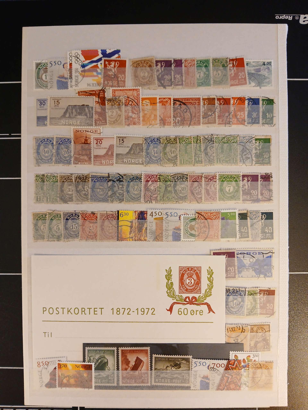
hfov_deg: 53.1
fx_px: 308
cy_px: 205
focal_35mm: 26
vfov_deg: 67.3
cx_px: 154
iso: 160
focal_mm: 3.98
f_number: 1.8
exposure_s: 1/50
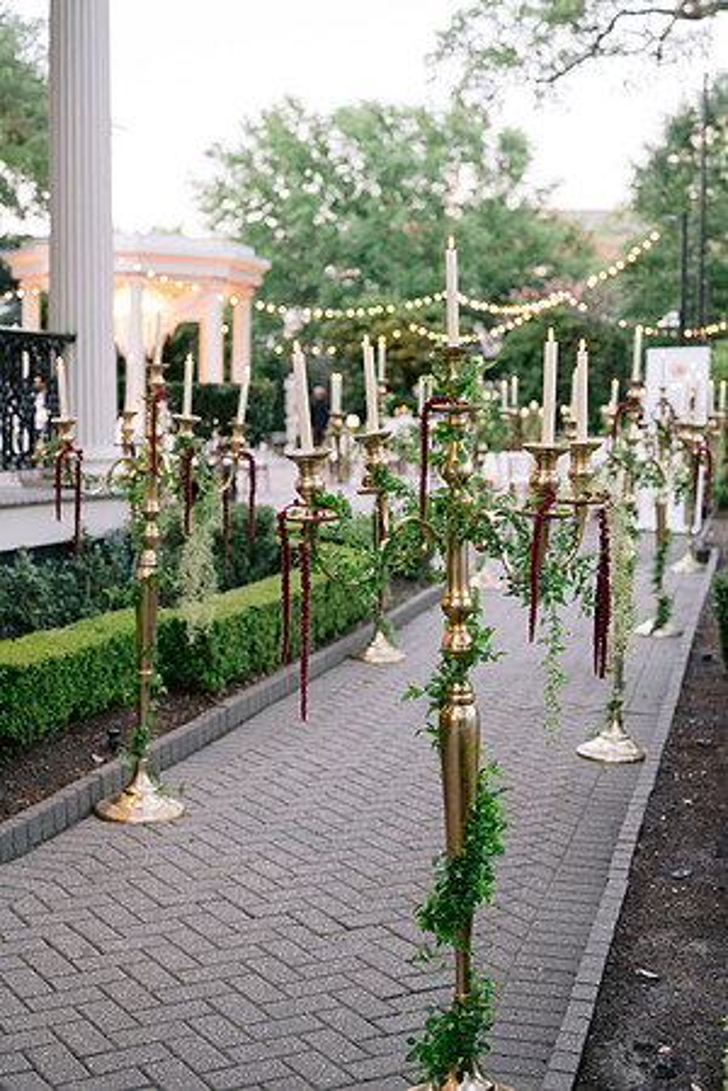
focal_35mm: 50
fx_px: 1517
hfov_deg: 27.0
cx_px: 364
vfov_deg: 39.6
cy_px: 546
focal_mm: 50
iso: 800
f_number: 3.5
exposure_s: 1/125
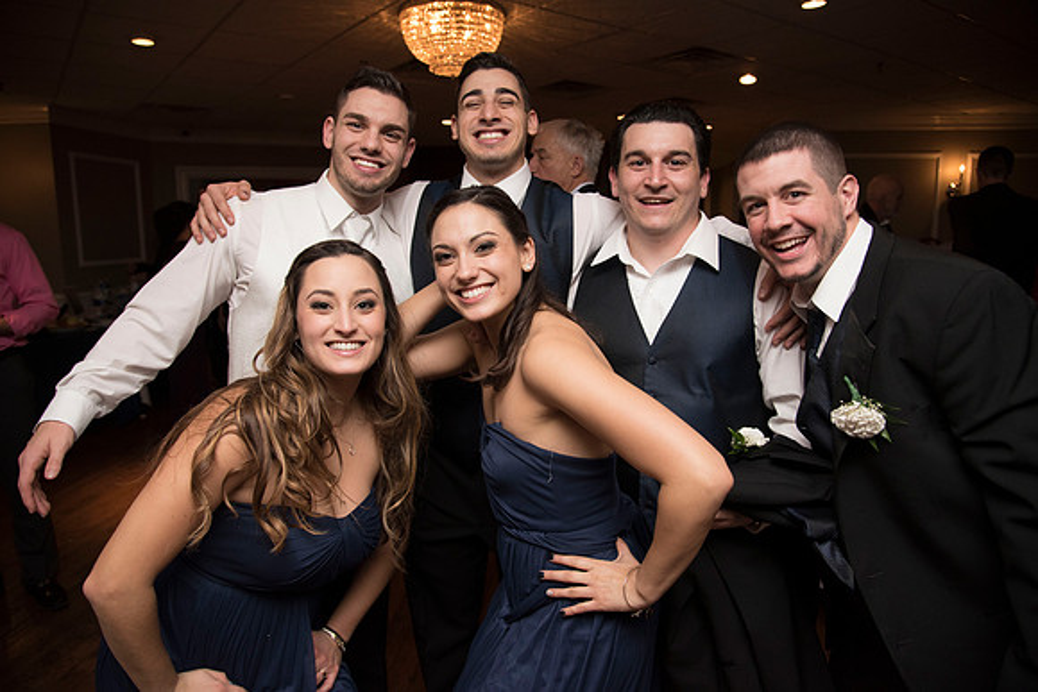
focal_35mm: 24
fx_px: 692
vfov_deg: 53.2
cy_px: 346
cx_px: 519
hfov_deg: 73.7
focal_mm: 24
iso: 2000
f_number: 4
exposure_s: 1/200
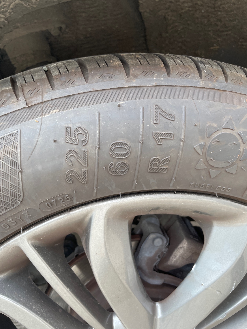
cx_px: 124
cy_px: 164
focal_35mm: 26
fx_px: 247
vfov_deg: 67.3
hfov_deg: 53.1
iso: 64
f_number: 1.6
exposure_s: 1/121
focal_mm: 4.2
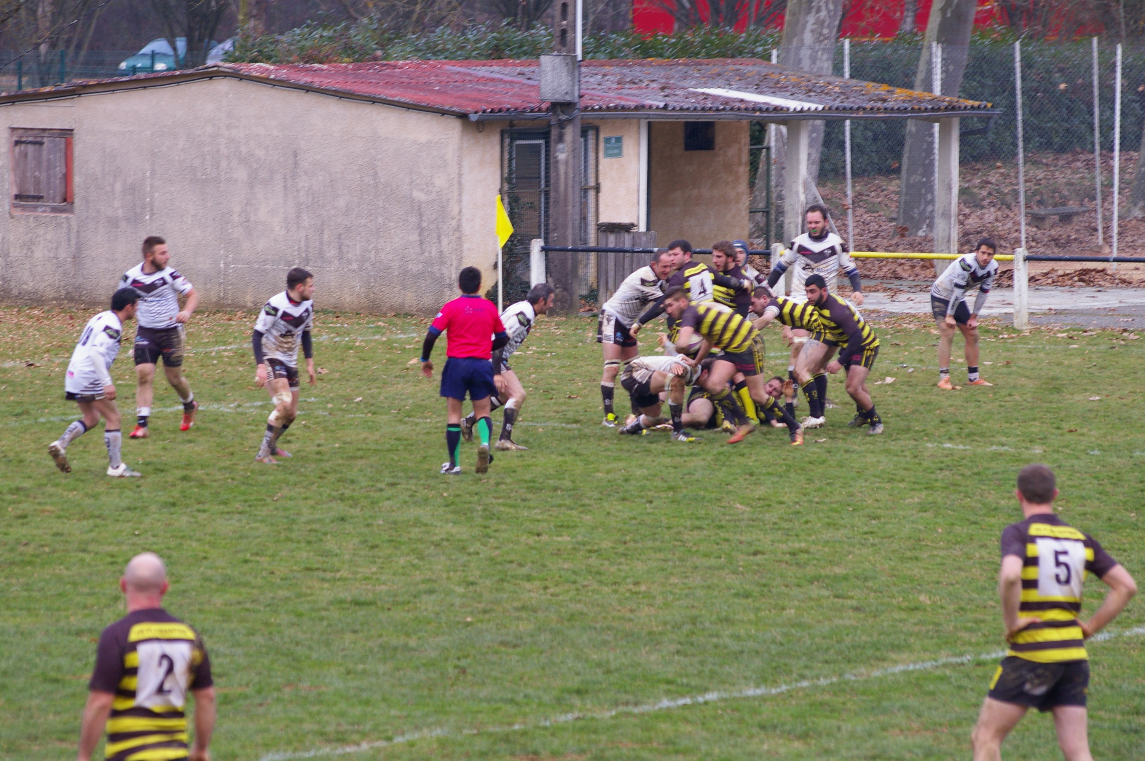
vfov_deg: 5.4
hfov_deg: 8.1
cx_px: 572
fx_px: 8103
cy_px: 380
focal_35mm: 255
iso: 400
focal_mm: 170
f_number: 6.7
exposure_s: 1/180
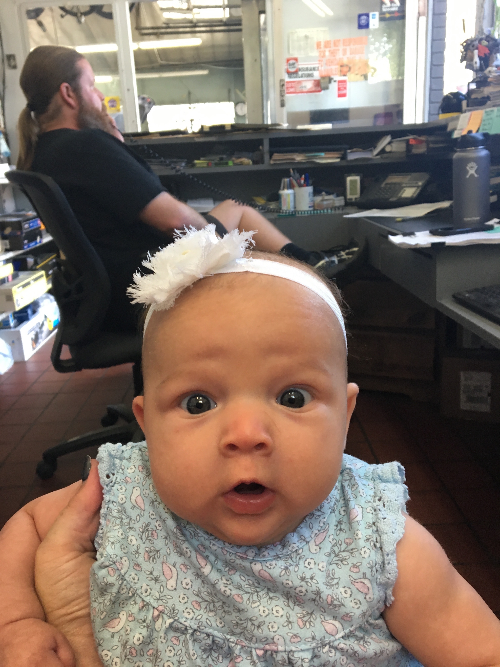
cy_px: 334
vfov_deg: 61.7
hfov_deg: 48.2
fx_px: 559
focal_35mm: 29
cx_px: 250
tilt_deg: -17.7
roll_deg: +4.2
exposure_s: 1/30
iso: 40
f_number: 2.2
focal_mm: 4.15
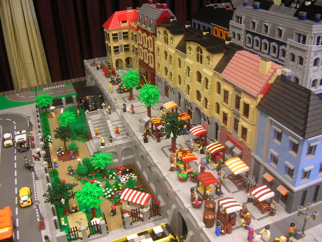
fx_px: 326
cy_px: 121
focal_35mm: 35
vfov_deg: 40.7
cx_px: 161
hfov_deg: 52.6
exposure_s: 1/8.1
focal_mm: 5.8
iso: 50
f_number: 2.8
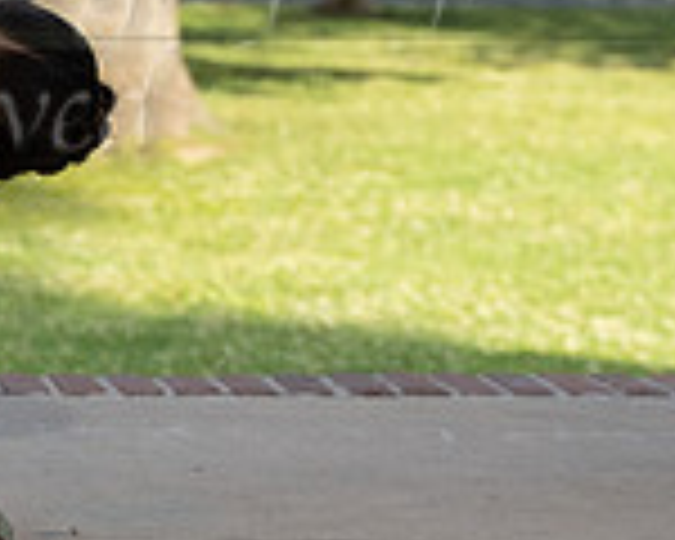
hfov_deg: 8.8
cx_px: -236
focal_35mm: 217
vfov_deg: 7.1
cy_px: 33
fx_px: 4335
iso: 400
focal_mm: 47
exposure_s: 1/800
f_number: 3.2
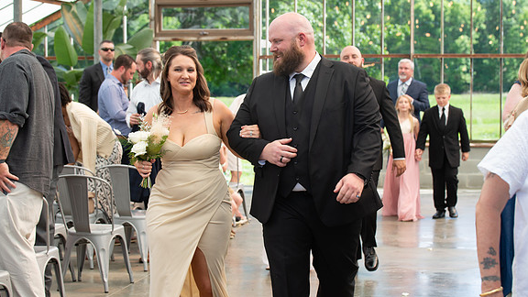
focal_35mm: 82
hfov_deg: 25.9
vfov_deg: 14.7
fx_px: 1148
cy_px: 147
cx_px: 285
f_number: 5.6
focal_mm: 70
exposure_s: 1/200
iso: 160
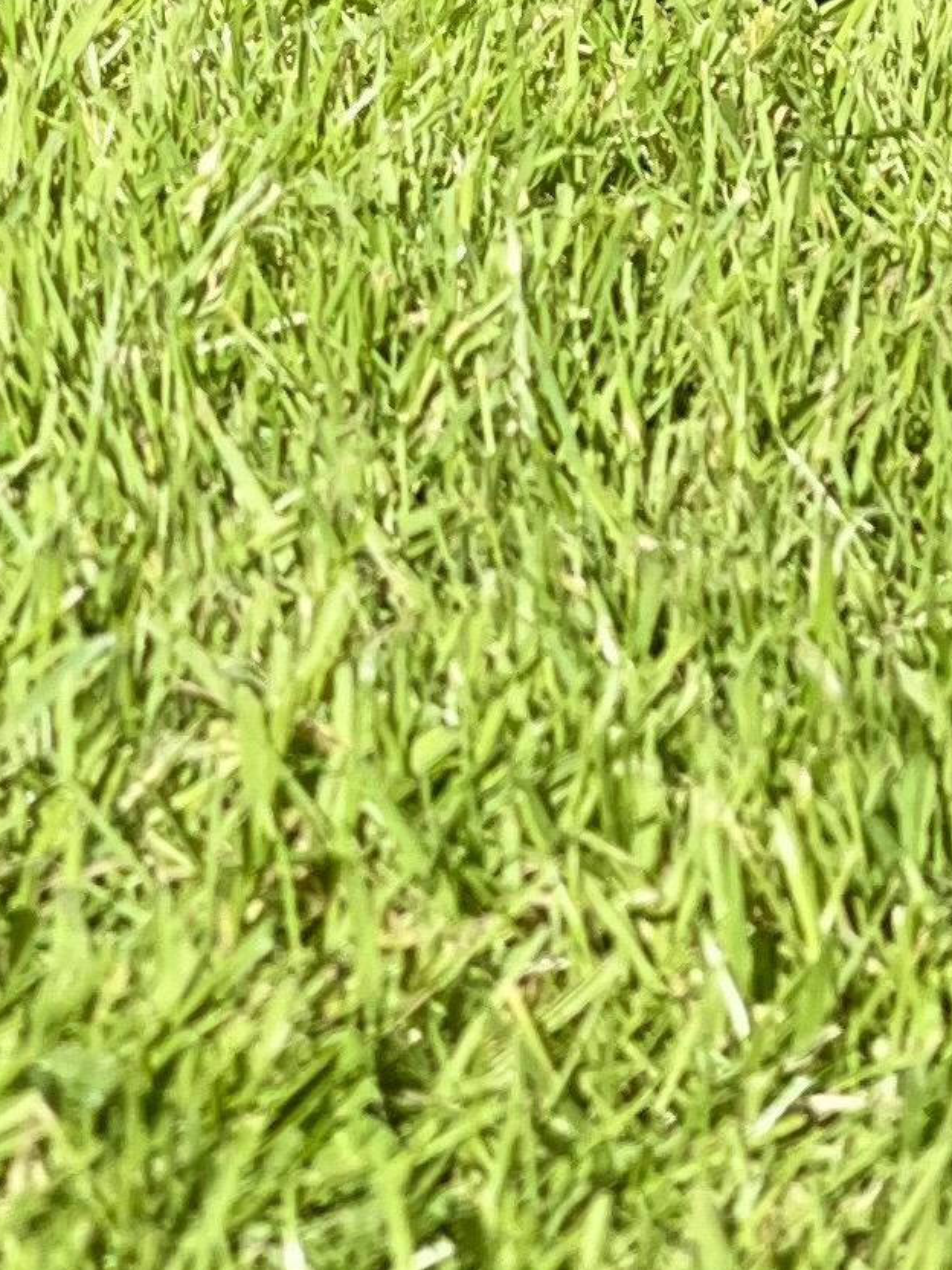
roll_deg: -2.8
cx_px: -531
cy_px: -1102
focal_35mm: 252
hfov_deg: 5.8
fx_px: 9241
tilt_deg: -7.5
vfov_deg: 7.6
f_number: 2
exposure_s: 1/940
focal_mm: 6
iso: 32
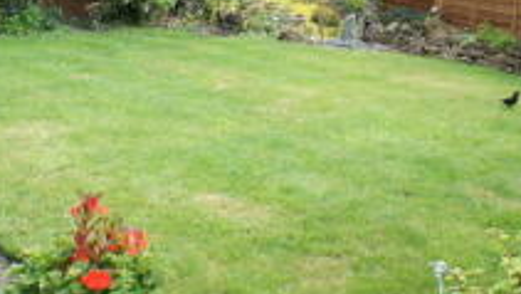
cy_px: 63
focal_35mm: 78
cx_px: 207
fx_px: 1078
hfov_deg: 27.1
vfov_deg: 15.4
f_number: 5.6
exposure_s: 1/125
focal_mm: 16
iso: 200
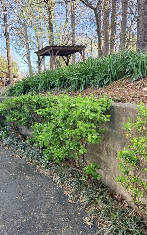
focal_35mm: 31
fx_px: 199
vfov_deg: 61.0
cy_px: 132
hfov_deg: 39.7
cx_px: 41
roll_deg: -0.9
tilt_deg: -10.8
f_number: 1.78
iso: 100
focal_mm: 6.76
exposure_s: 1/255
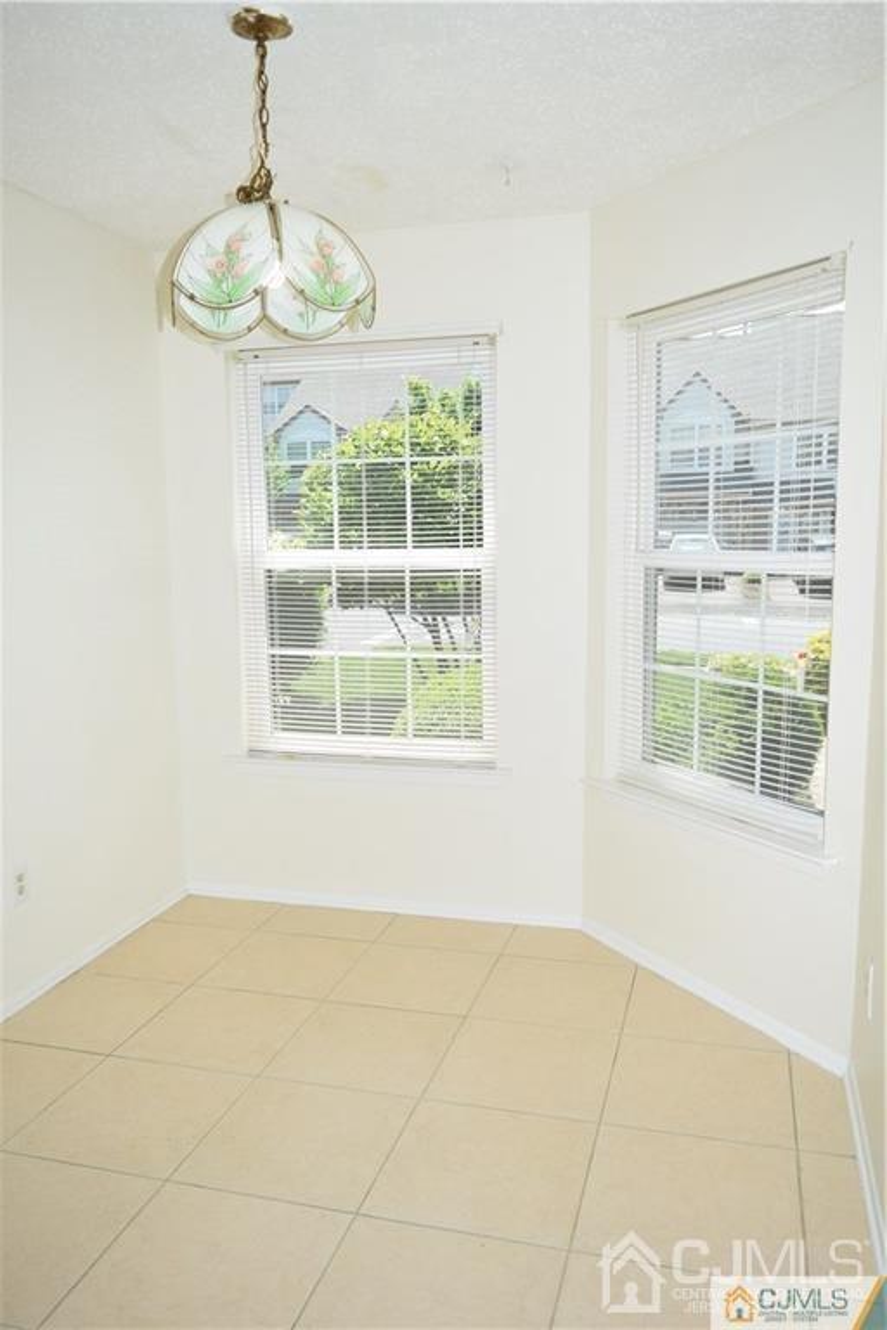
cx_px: 444
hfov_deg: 47.9
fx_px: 998
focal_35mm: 27
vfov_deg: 67.4
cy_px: 665
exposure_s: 1/200
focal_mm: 18
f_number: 4.5
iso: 100
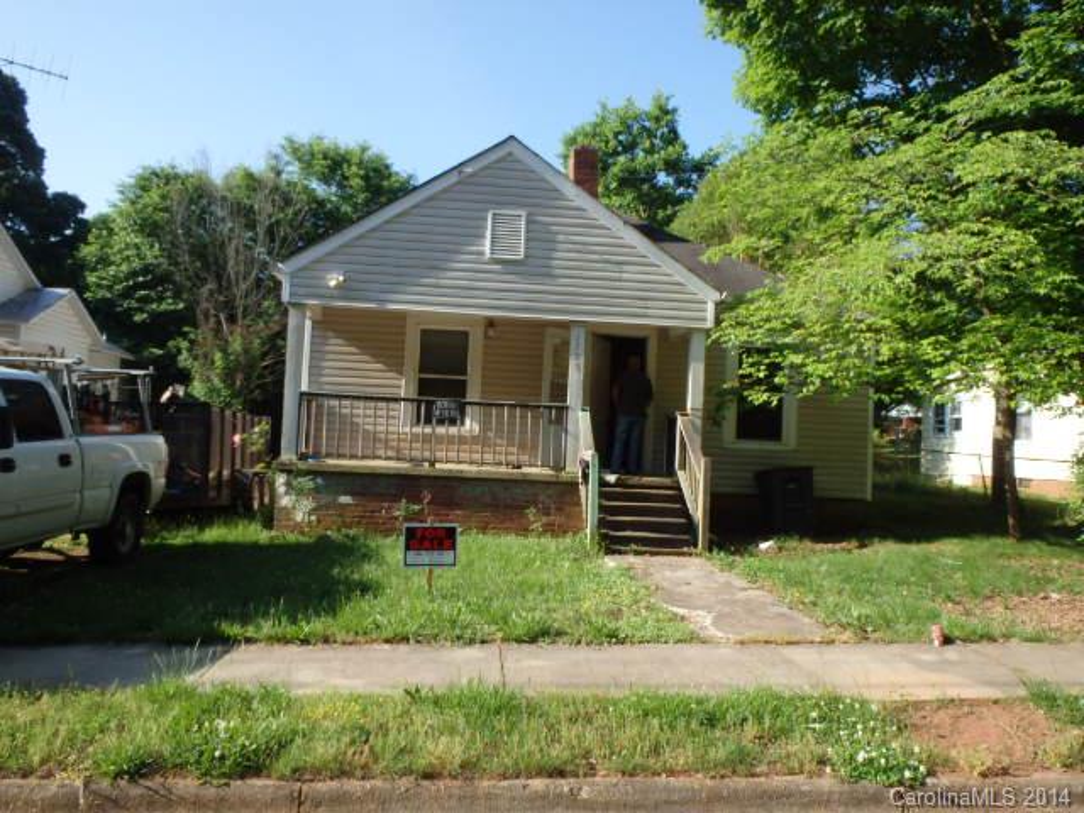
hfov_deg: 63.4
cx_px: 542
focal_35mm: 28
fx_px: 877
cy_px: 406
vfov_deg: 49.7
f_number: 3.9
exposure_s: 1/500
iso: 125
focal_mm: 5
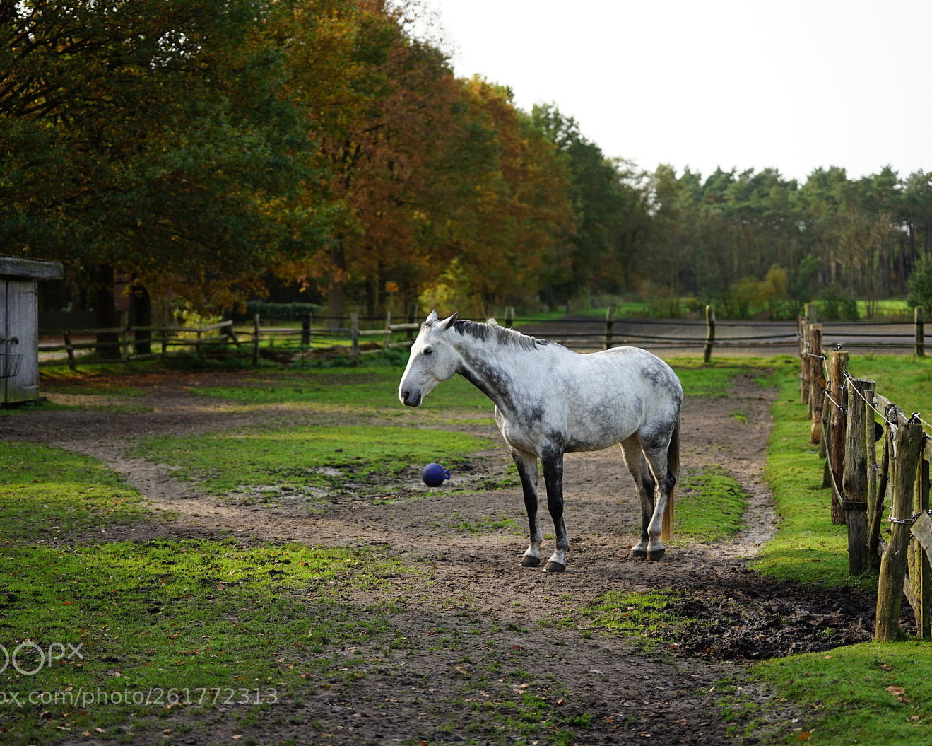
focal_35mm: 74
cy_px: 375
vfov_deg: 20.7
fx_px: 2041
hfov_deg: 25.7
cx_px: 473
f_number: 2
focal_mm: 65
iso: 100
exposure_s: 1/1000
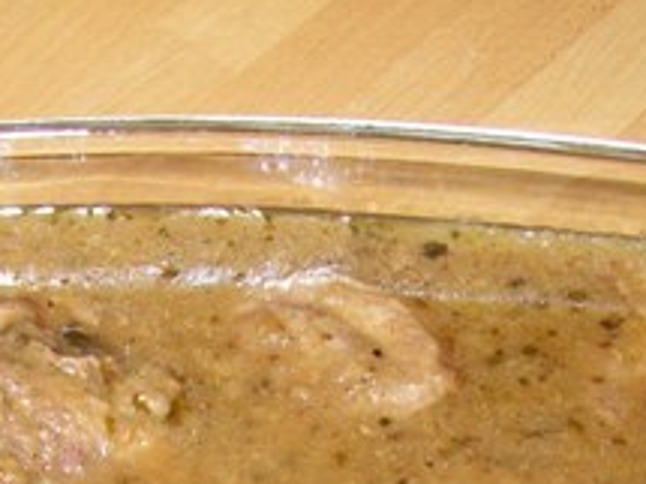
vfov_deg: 12.8
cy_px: 724
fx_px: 2052
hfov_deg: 17.8
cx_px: 171
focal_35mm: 110
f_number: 2.7
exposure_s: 1/60
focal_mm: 6.1
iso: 64
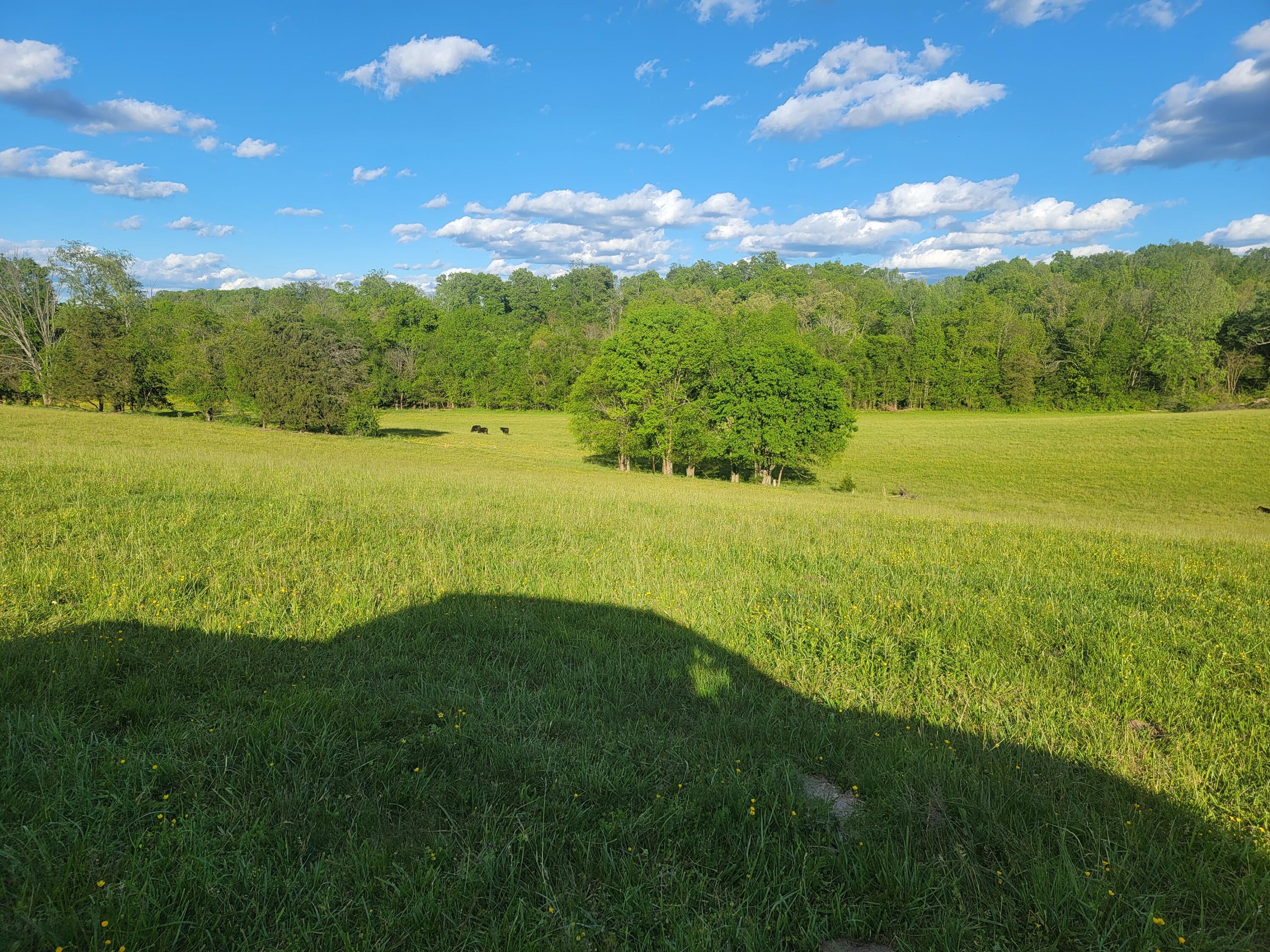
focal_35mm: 24
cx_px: 635
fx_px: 881
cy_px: 476
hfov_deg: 71.6
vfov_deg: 56.8
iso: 16
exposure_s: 1/746
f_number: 1.8
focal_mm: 6.7
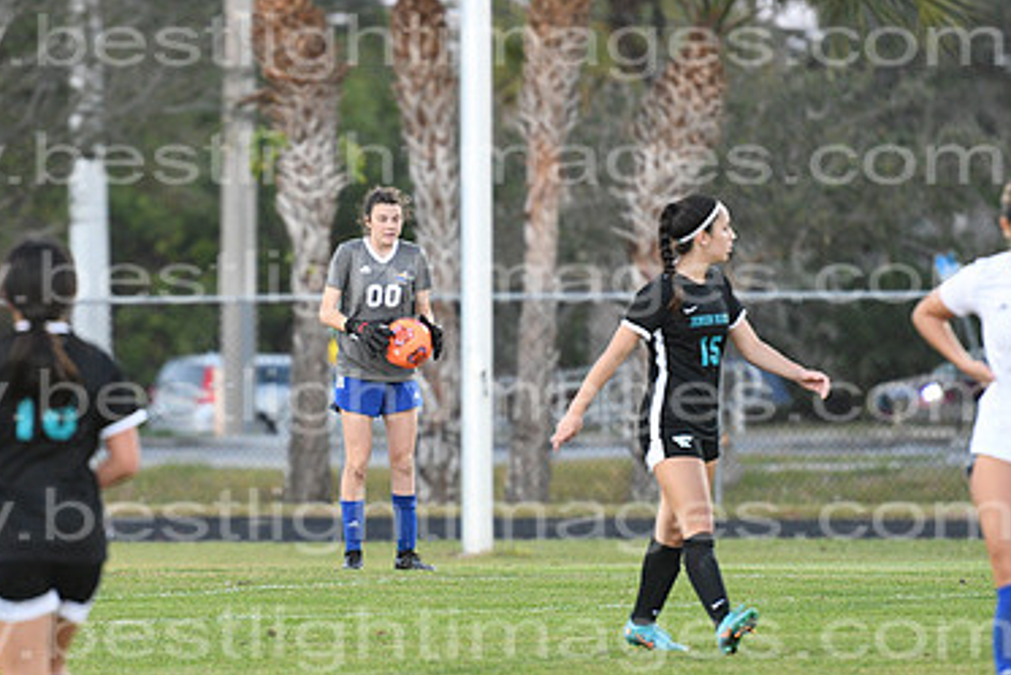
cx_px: 398
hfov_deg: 4.4
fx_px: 13119
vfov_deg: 2.9
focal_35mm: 467
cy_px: 343
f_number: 2.8
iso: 2500
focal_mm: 200
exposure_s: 1/800
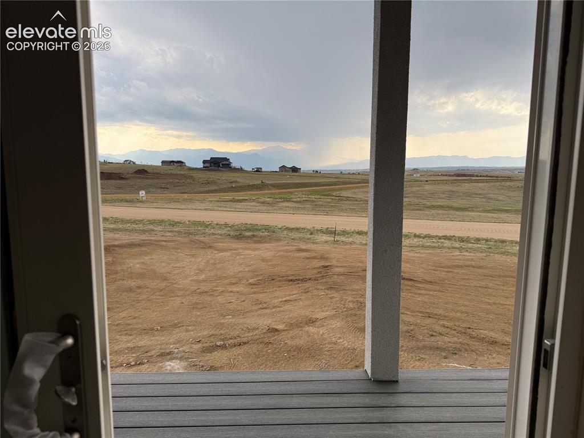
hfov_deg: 71.6
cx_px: 292
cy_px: 219
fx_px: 405
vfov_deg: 56.8
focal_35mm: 24
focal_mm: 6.76
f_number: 1.78
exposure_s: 1/1250
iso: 100
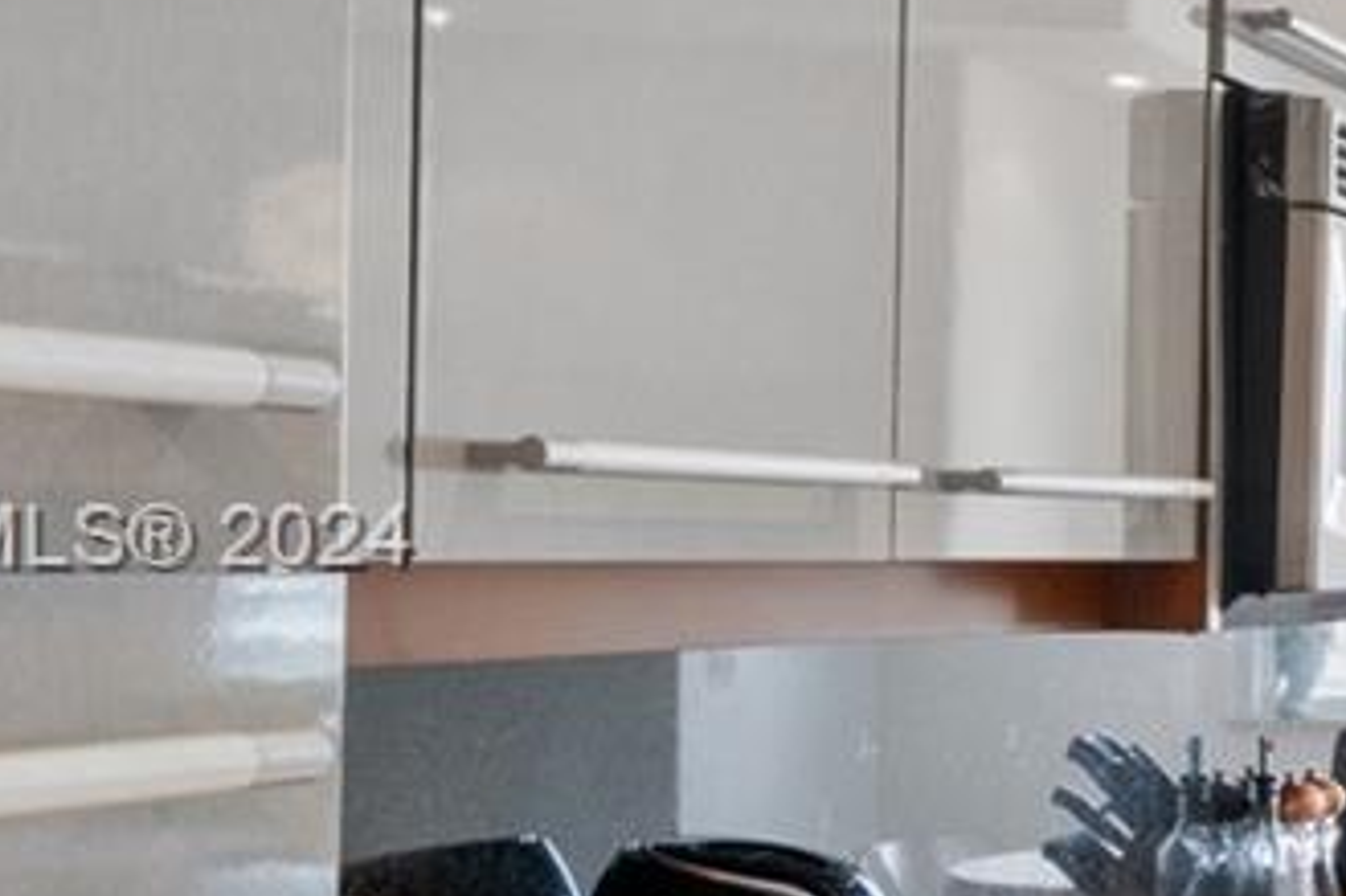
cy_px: 544
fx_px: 2728
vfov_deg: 18.6
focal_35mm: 73
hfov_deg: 20.4
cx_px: 2377
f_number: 9
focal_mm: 10
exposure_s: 1/3
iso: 500
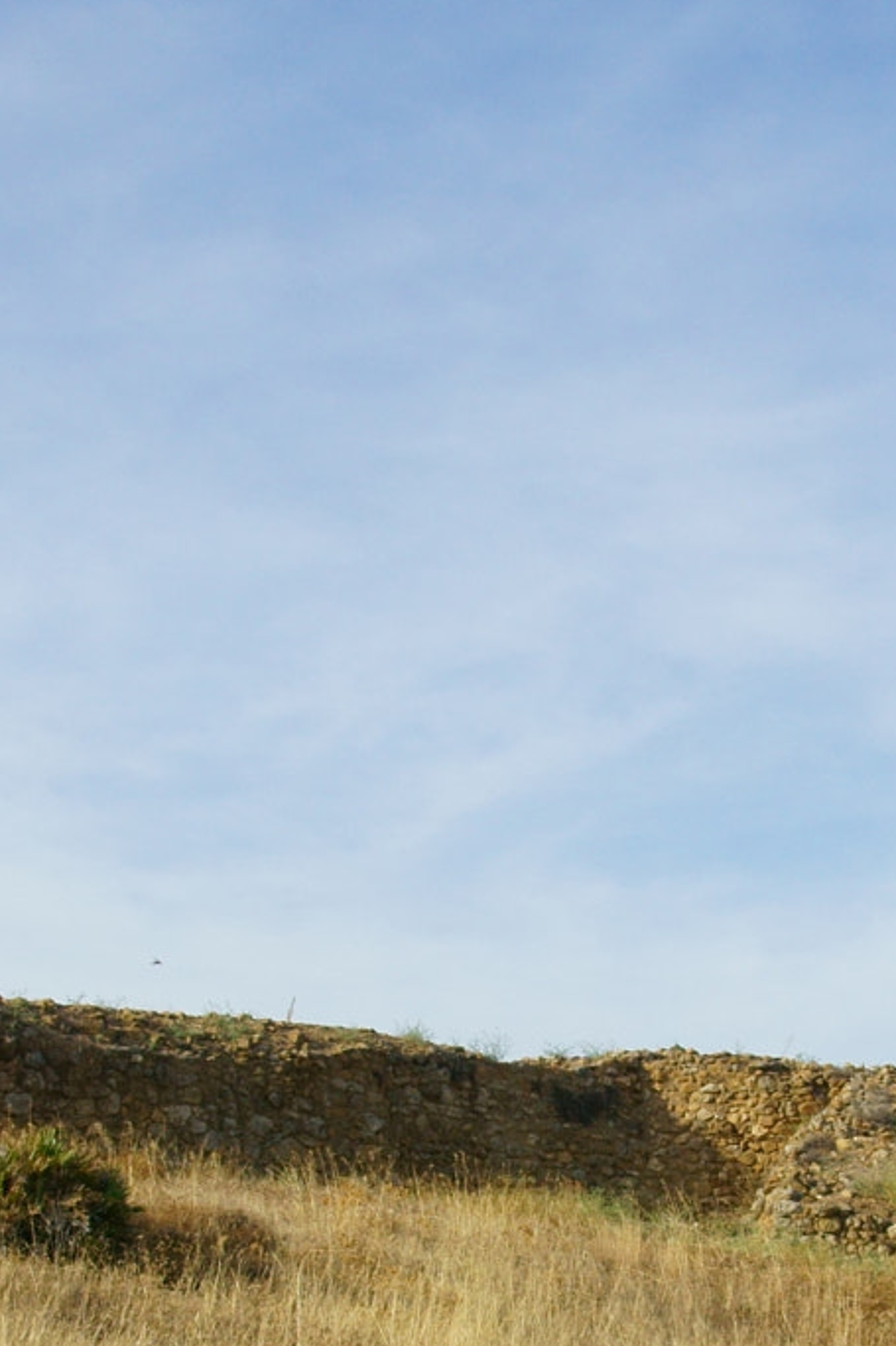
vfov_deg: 25.6
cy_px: 1221
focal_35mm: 76
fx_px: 2857
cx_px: 626
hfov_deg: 17.8
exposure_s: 1/500
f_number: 8
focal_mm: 17
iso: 320
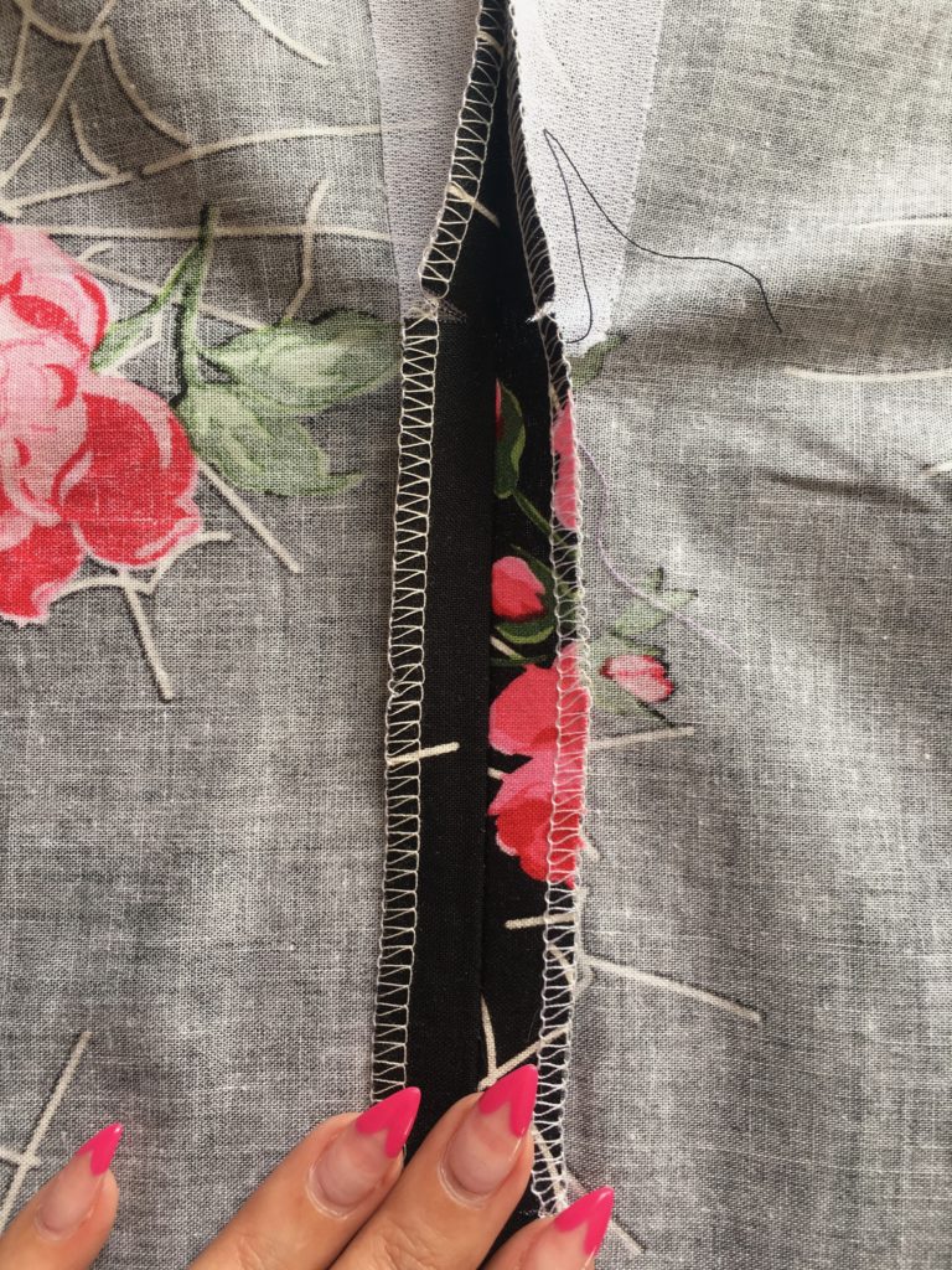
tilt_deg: -85.6
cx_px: 476
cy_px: 635
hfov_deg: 48.2
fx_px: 1063
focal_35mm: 29
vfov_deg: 61.7
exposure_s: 1/60
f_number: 2.2
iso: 25
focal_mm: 4.15
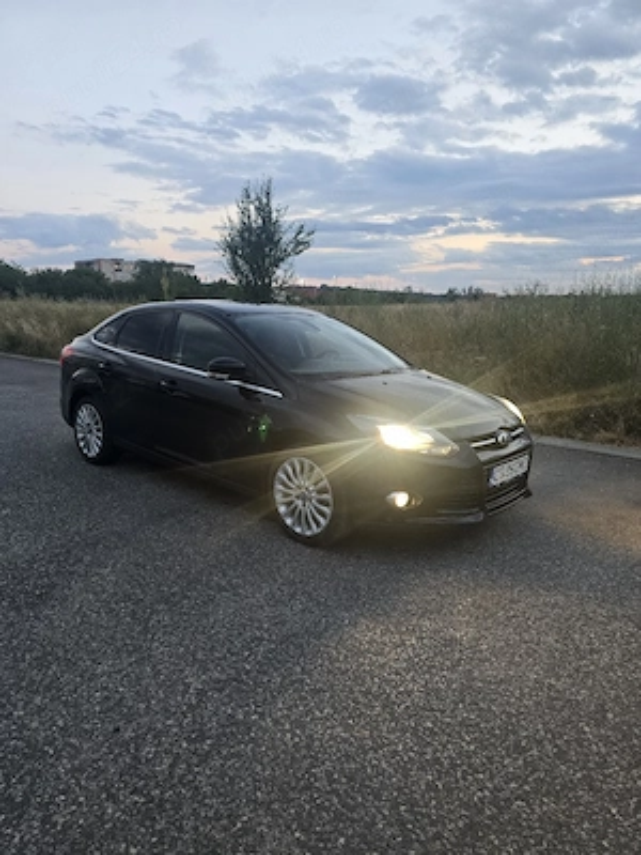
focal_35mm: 23
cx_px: 320
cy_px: 428
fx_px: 568
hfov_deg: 58.9
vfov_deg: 73.9
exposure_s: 1/101
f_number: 1.7
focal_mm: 6.3
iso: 320
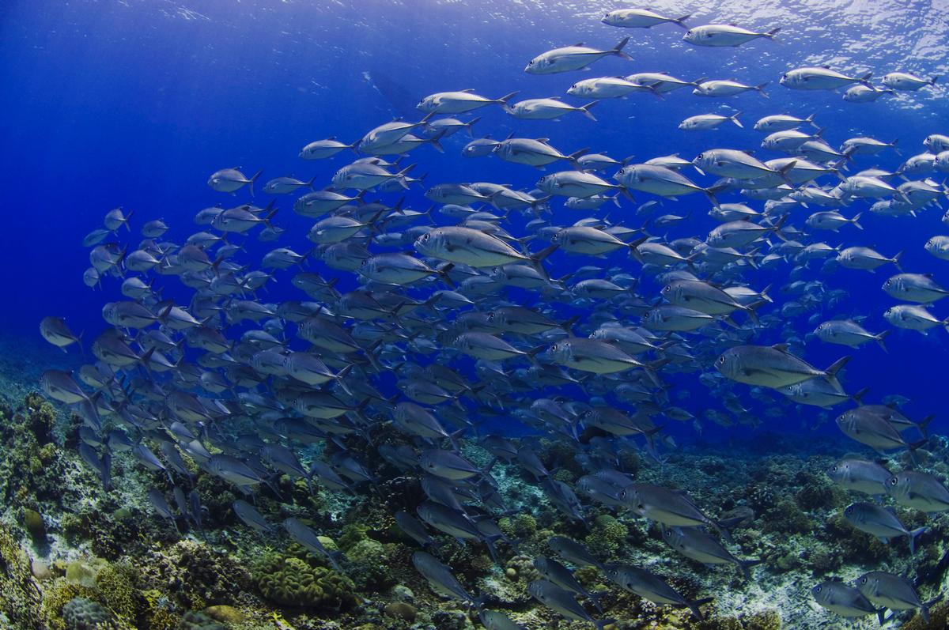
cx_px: 474
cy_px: 315
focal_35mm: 16
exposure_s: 1/125
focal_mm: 10.5
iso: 200
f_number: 7.1
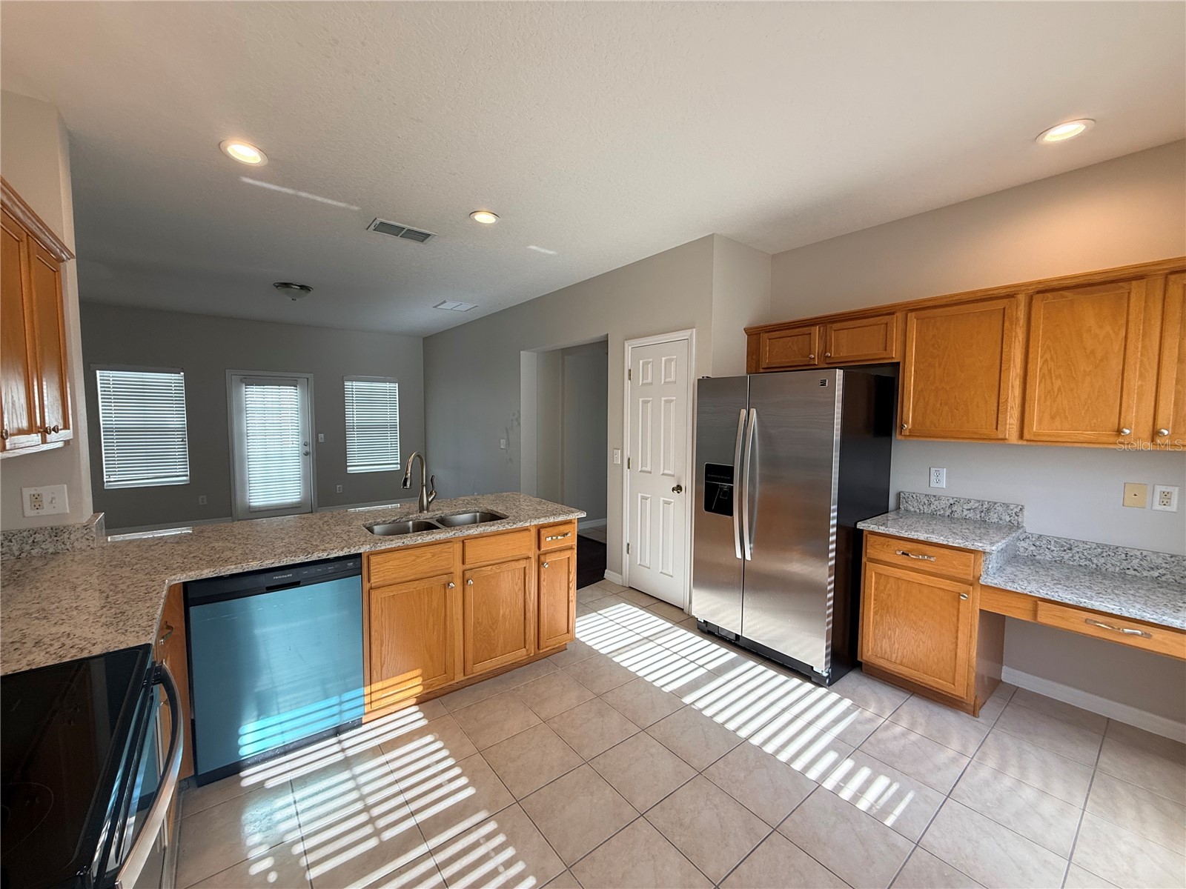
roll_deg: -0.2
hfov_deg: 102.1
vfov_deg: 85.7
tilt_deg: -3.9
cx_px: 593
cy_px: 444
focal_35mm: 14
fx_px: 480
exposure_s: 1/120
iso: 100
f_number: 2.2
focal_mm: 2.22
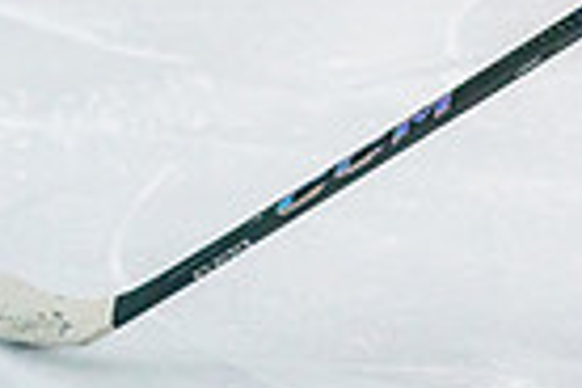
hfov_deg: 6.8
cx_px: 1046
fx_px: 4753
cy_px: -382
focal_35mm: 294
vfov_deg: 4.6
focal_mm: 70
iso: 4000
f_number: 2.8
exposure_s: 1/1600
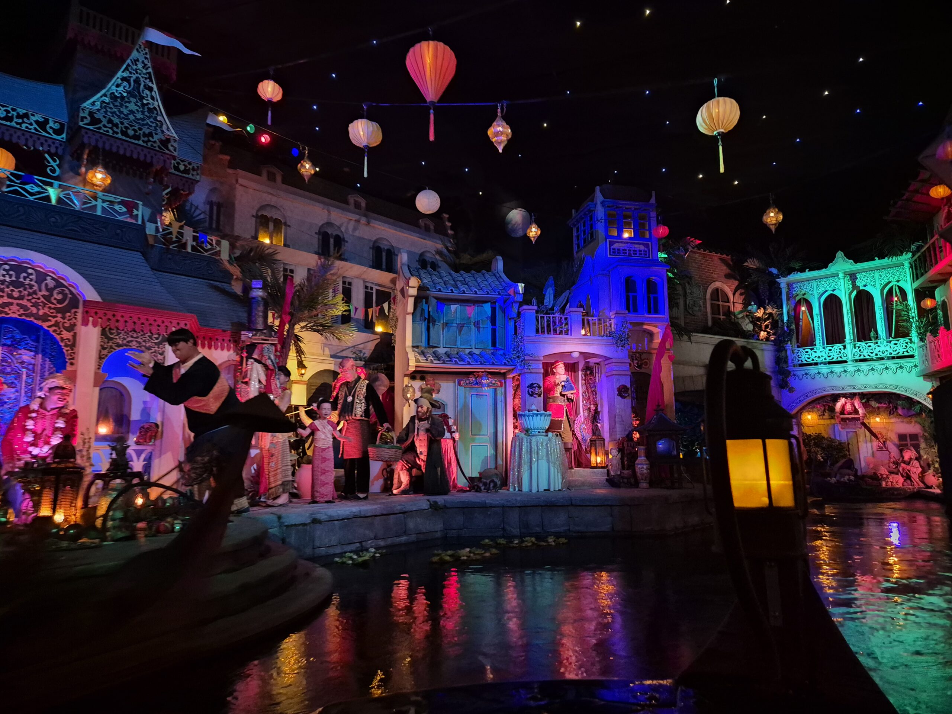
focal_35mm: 23
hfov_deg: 73.9
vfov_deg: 58.9
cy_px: 357
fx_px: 633
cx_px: 476
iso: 1250
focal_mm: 5.4
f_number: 1.8
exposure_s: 1/21
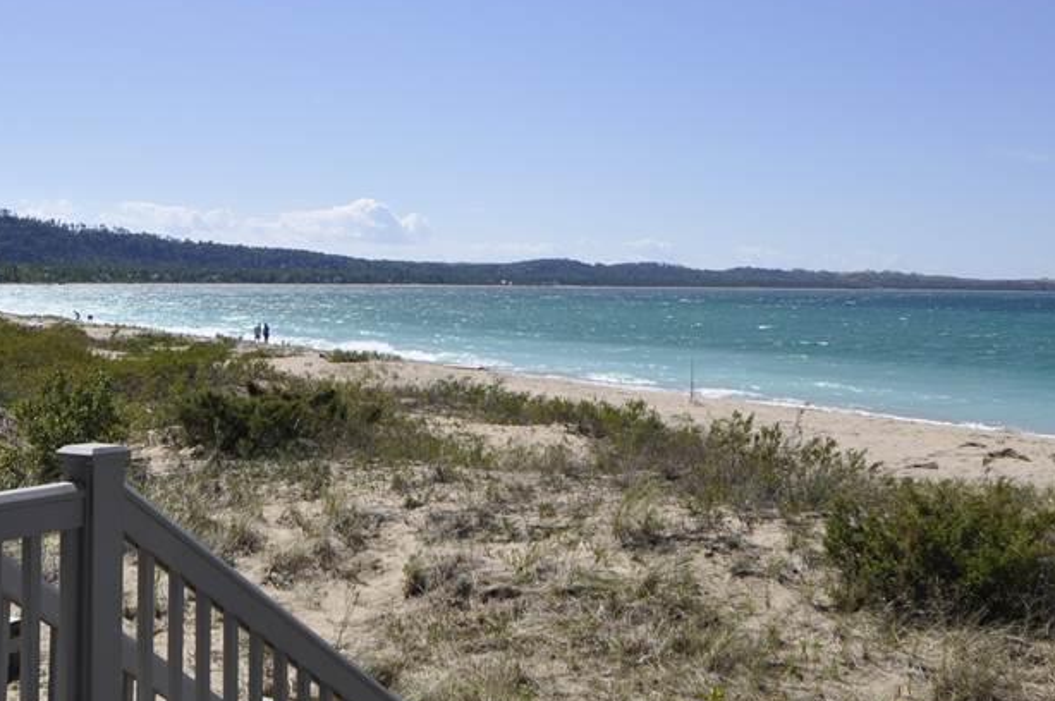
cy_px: 242
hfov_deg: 39.6
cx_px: 512
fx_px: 1464
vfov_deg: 26.8
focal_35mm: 50
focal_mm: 16
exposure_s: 1/1250
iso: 200
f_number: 5.6
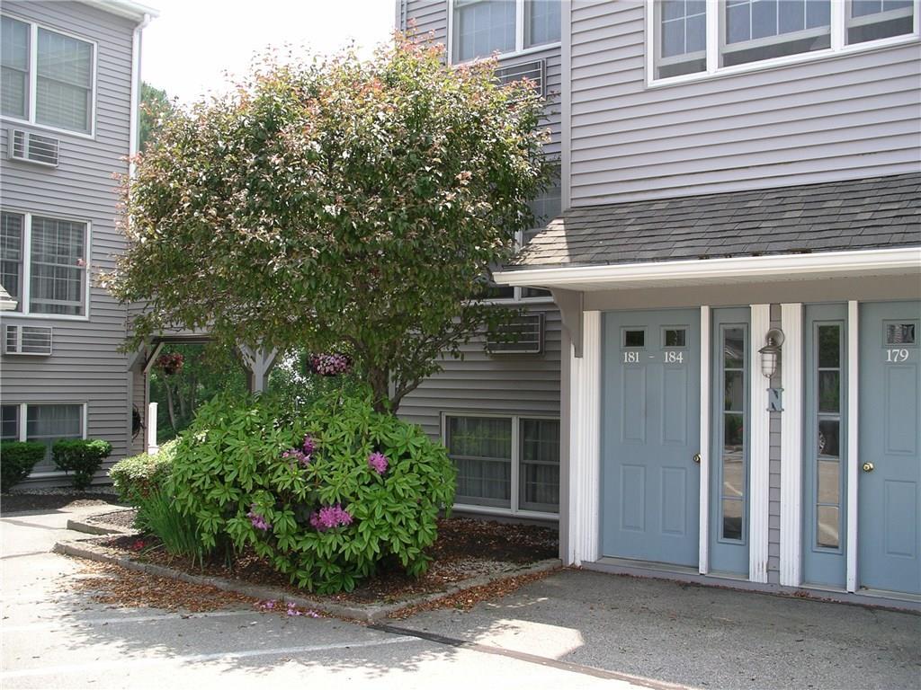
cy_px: 345
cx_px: 460
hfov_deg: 50.1
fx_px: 984
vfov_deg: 38.7
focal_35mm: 37
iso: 64
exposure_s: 1/250
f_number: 3.2
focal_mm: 7.8
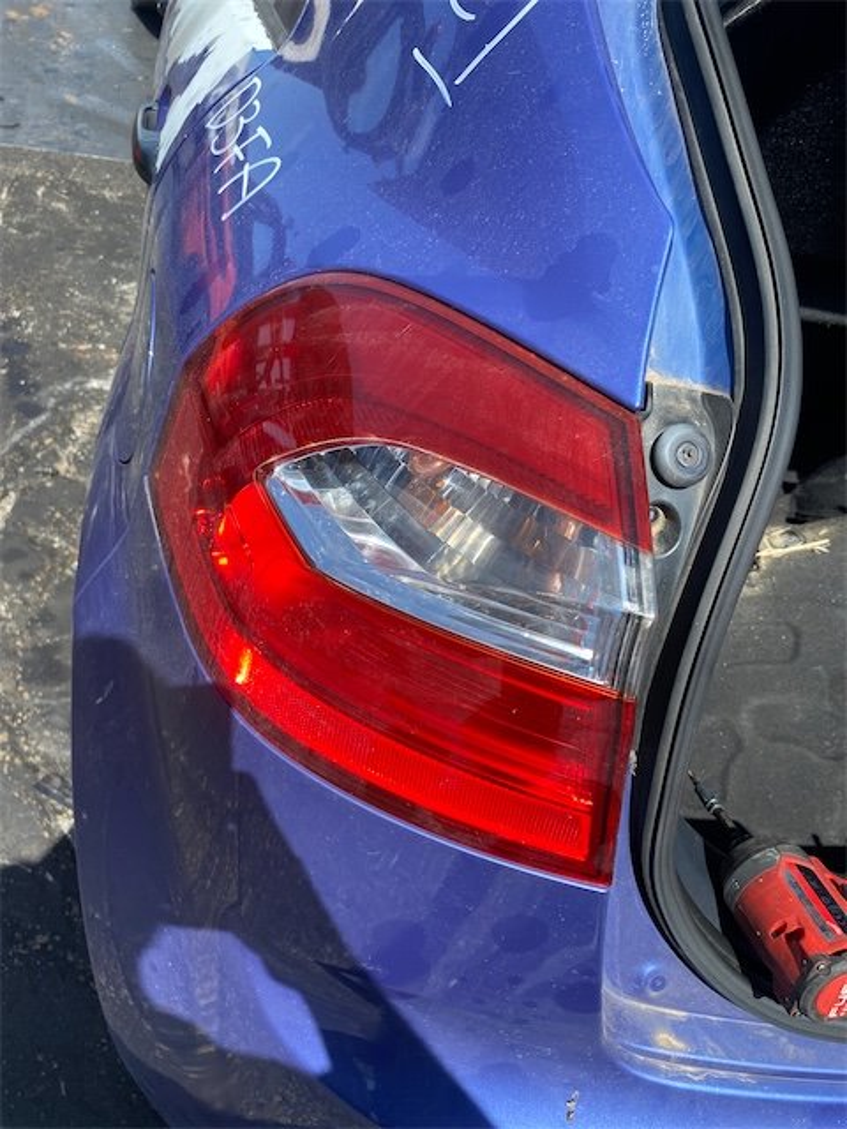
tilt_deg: -44.3
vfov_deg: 67.3
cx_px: 424
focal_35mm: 26
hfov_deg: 53.1
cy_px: 564
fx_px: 848
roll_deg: -14.7
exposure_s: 1/864
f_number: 1.8
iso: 32
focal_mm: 4.25
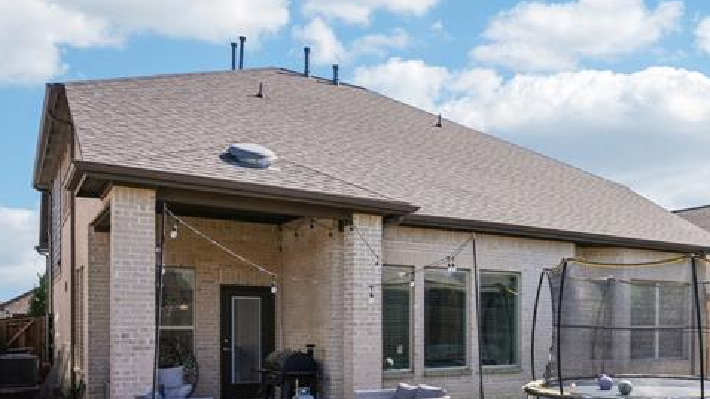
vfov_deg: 31.9
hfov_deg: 49.3
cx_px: 640
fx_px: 678
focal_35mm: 36
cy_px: 319
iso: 100
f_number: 8
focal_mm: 16
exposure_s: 1/320
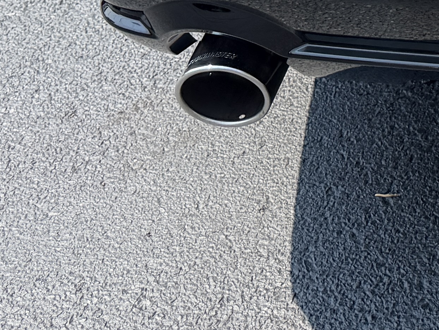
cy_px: -402
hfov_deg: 15.8
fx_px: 1395
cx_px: 736
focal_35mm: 110
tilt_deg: -15.5
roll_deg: -1.5
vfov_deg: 11.6
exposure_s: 1/2000
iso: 100
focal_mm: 6.76
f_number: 1.78
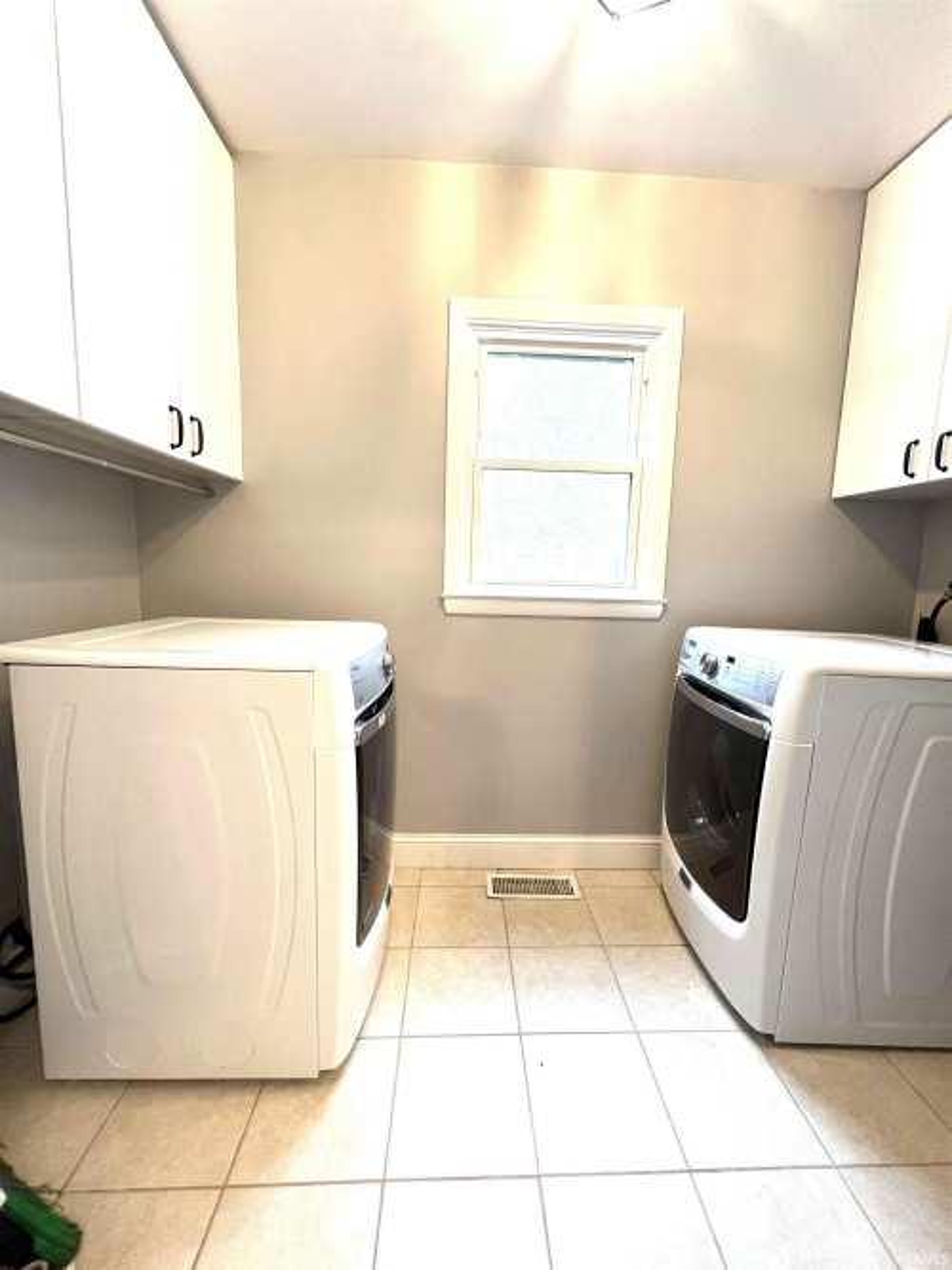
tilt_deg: -6.7
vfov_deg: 106.2
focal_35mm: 13
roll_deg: -1.0
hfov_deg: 89.9
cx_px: 476
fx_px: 477
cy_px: 635
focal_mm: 1.57
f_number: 1.8
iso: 200
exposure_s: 1/120
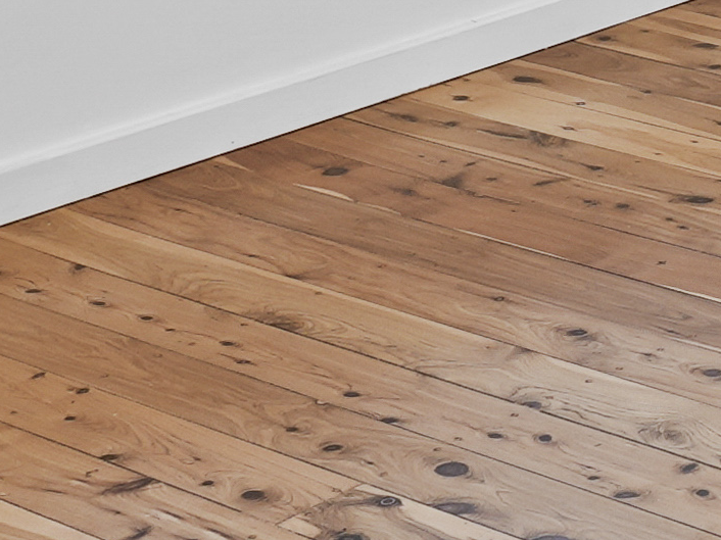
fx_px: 2899
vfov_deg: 9.4
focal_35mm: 139
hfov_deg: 12.7
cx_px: 1368
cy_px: -802
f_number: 2.8
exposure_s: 1/60
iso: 100
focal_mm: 11
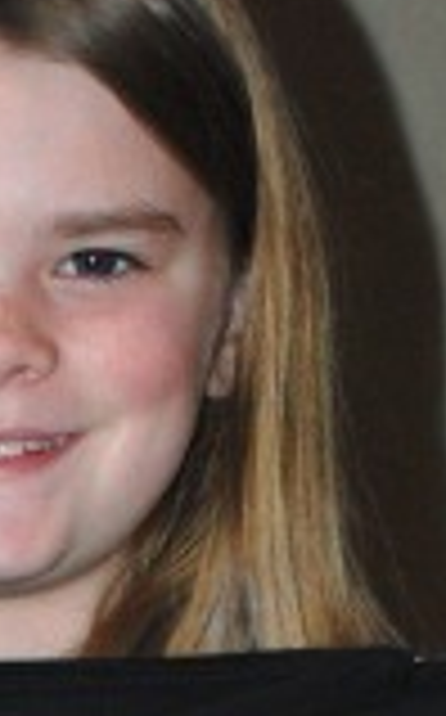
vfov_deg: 5.6
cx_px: -162
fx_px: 7176
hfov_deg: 3.5
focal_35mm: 368
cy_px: 1504
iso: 200
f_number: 4.5
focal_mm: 40
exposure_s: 1/60
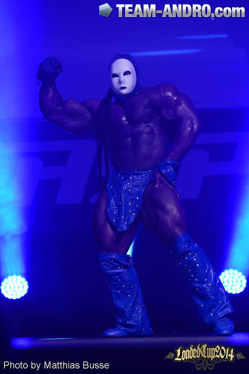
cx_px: 124
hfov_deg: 10.5
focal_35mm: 130
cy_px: 187
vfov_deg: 15.8
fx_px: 1349
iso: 800
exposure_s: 1/125
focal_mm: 130
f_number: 3.2
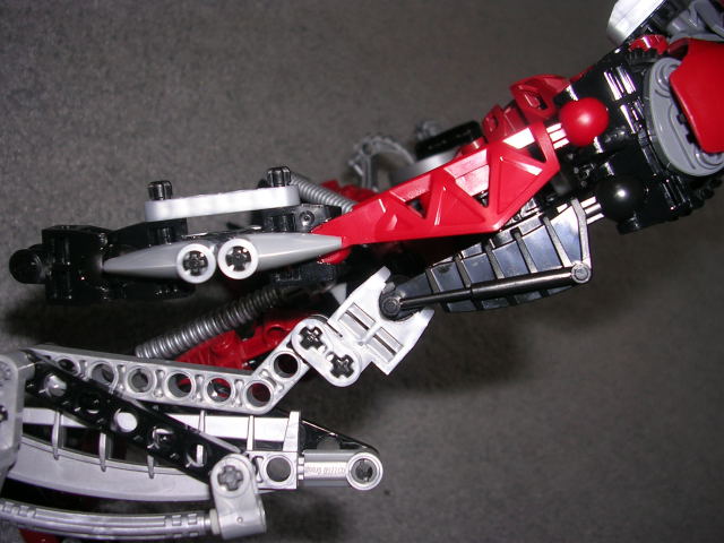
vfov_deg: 37.7
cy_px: 272
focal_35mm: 38
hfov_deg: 49.0
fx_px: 795
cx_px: 362
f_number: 2.8
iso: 50
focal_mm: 5.8
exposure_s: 1/60.1
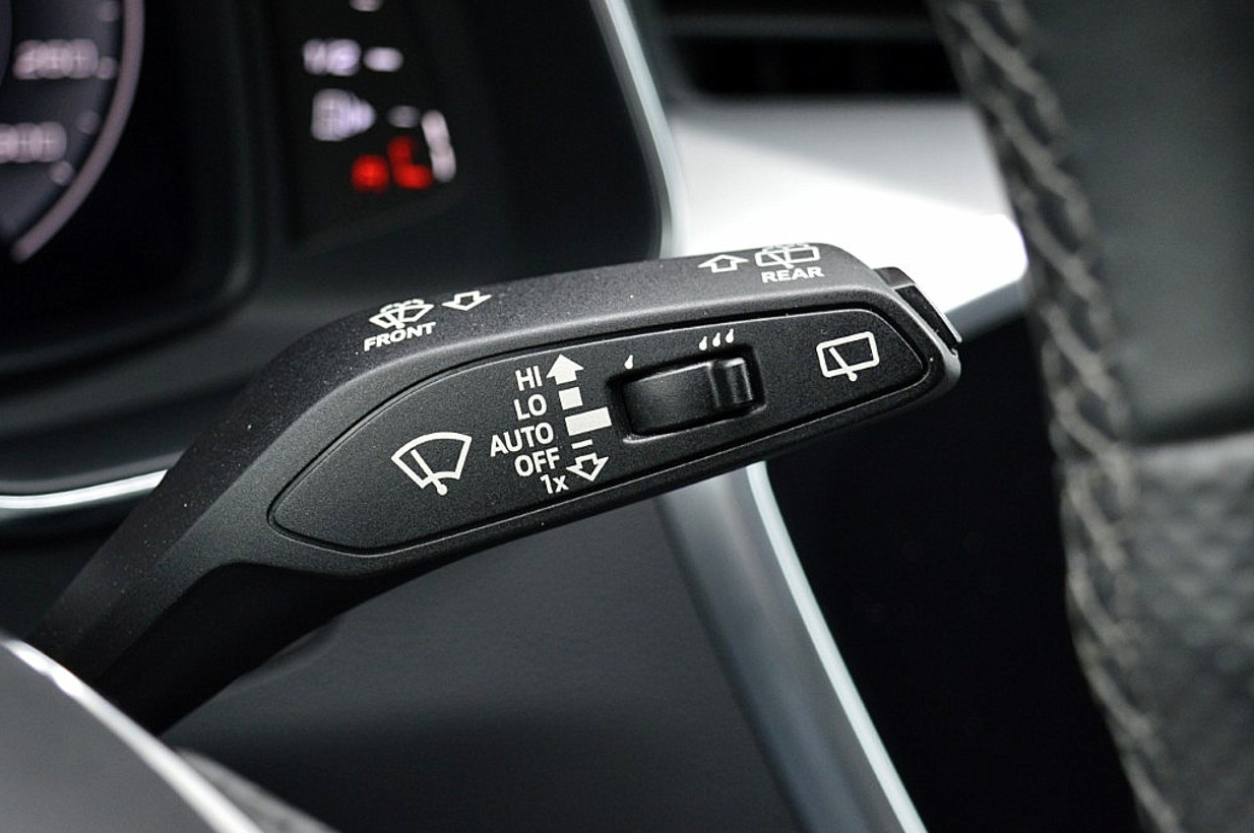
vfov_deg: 17.8
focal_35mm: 77
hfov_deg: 26.5
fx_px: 2664
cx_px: 547
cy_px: 380
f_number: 5.6
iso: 800
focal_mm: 45
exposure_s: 1/60
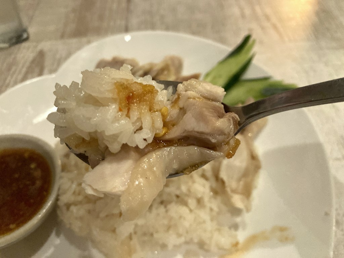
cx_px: 172
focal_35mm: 28
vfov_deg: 49.7
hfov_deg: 63.4
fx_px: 278
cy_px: 129
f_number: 1.8
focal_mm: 3.99
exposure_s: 1/33
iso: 400
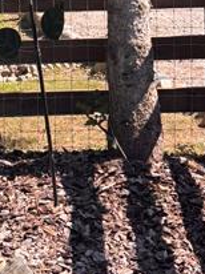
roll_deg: +1.0
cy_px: -90
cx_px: 33
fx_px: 768
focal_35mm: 97
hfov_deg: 15.1
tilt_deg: -3.1
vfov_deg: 18.7
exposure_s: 1/763
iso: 50
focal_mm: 5.96
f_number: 1.6
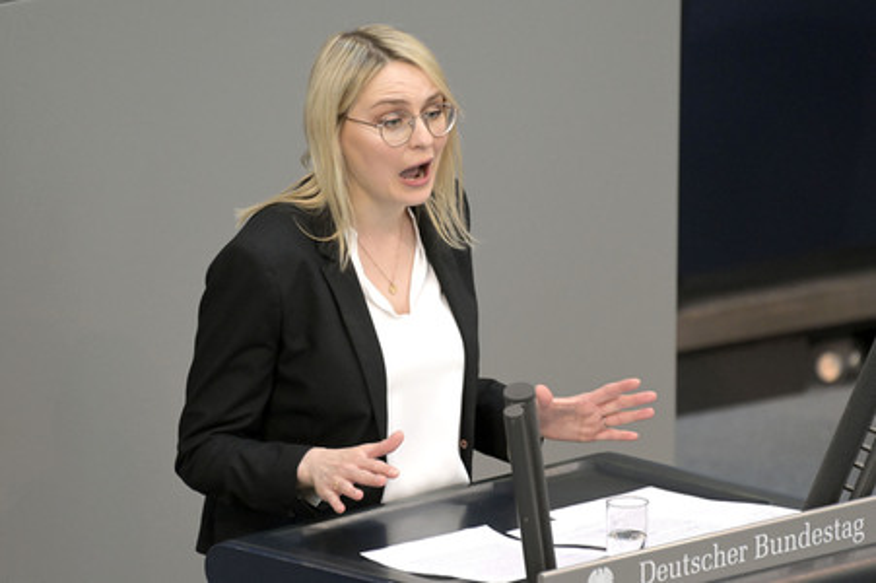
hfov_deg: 4.6
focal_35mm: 450
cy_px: 292
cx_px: 438
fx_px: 10942
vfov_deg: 3.1
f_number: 5.6
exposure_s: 1/500
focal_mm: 450
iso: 10000
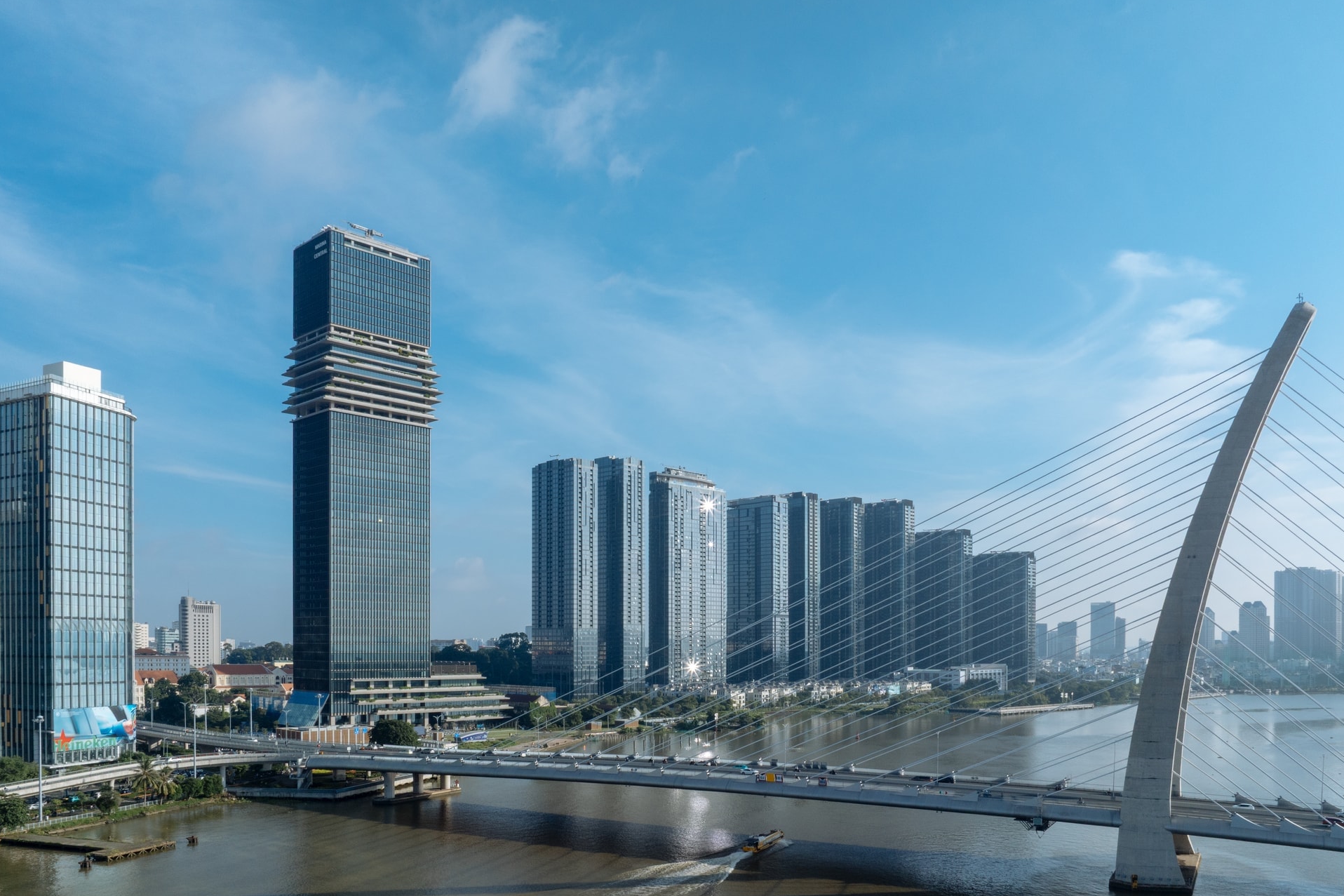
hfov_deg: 71.5
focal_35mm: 25
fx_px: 933
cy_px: 453
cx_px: 673
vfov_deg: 51.3
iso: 100
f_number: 11
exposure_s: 1/240
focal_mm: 12.29
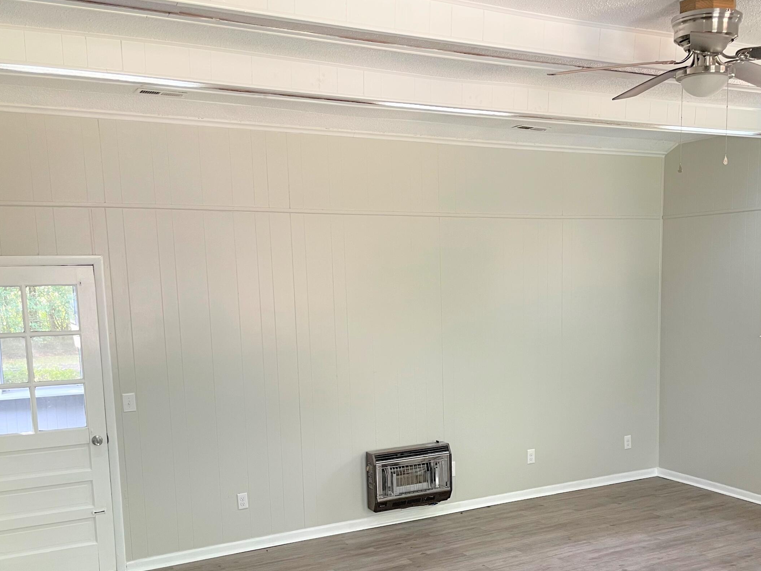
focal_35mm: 37
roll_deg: +1.6
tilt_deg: -7.3
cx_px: 435
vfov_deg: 38.2
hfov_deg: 50.0
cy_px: 387
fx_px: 813
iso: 80
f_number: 1.6
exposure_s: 1/60
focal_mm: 4.2
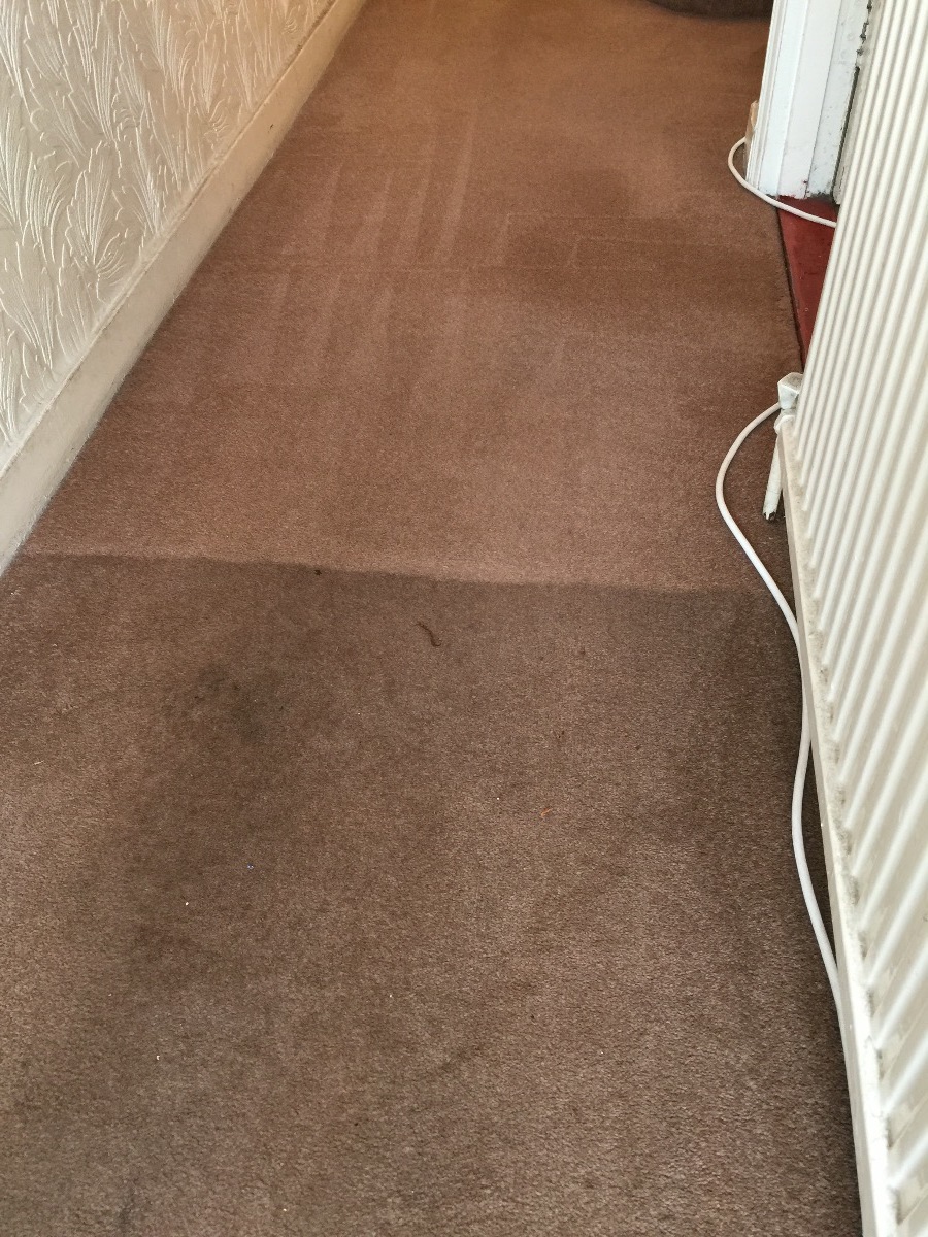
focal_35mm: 29
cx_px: 464
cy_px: 618
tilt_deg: -46.4
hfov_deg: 48.2
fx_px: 1037
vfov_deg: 61.7
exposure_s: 1/17
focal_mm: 4.15
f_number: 2.2
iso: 50
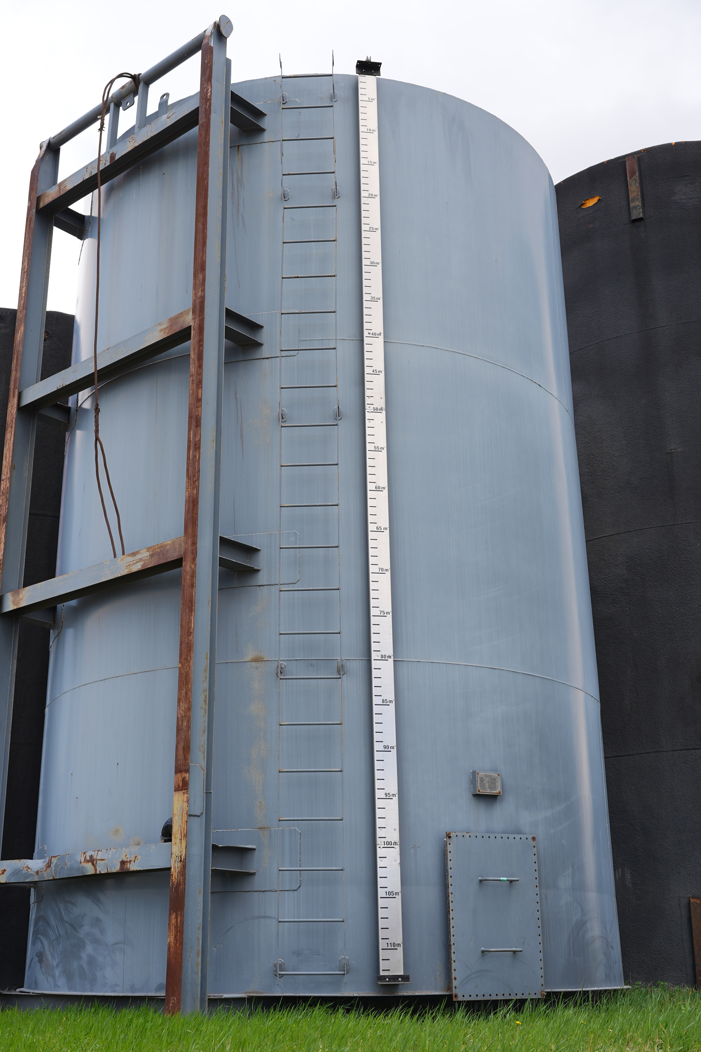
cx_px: 319
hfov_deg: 31.2
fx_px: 1256
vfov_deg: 45.4
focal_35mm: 43
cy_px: 488
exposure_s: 1/200
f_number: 6.3
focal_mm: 35
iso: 100
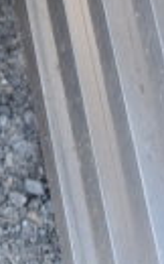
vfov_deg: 7.4
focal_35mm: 258
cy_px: -452
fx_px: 1849
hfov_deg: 4.9
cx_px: -308
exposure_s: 1/100
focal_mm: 24
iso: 200
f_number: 5
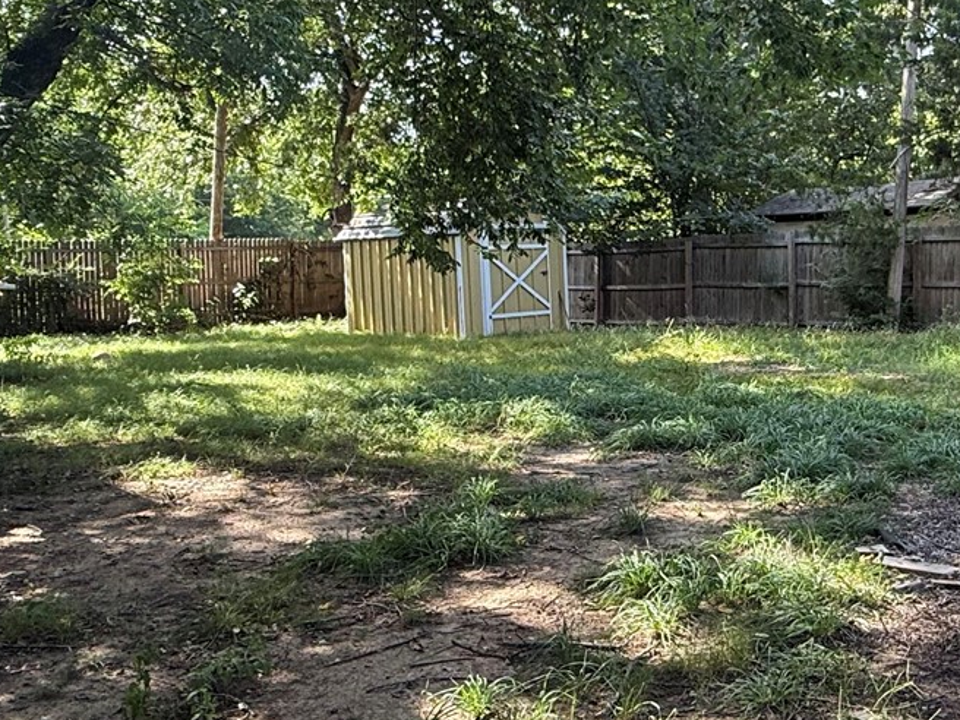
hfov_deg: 44.0
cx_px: 742
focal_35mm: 41
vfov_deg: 35.1
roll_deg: +1.1
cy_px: 319
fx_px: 1137
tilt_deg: -3.5
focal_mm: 2.22
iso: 64
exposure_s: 1/99
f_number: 2.2
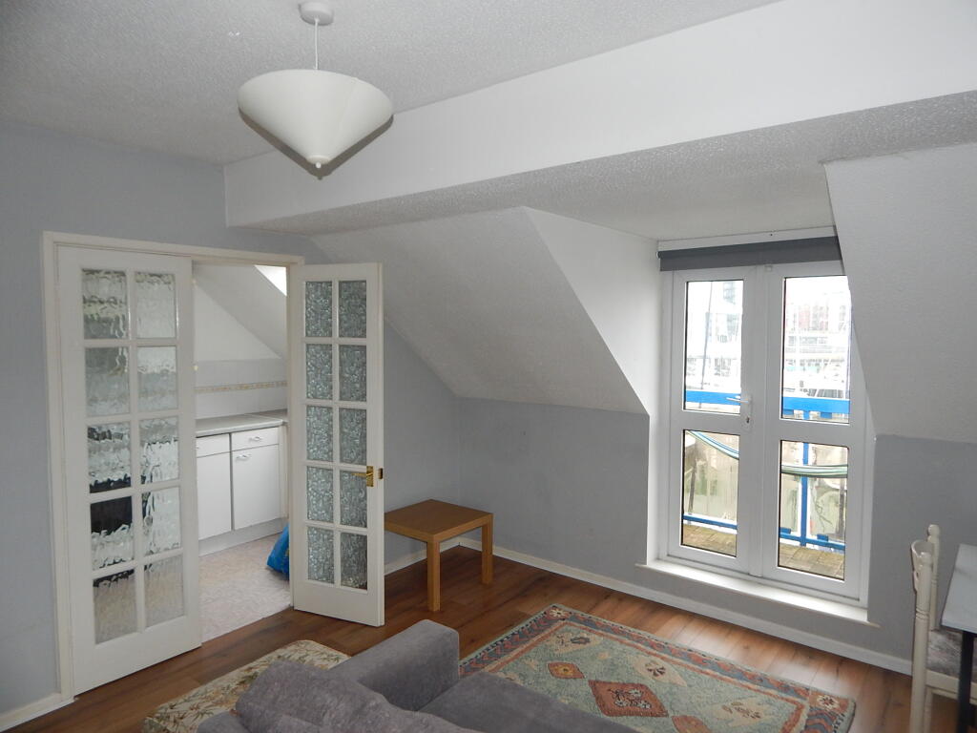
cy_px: 366
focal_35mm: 22
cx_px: 488
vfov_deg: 61.1
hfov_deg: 76.4
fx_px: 621
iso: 200
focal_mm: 4
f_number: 3
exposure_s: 1/30
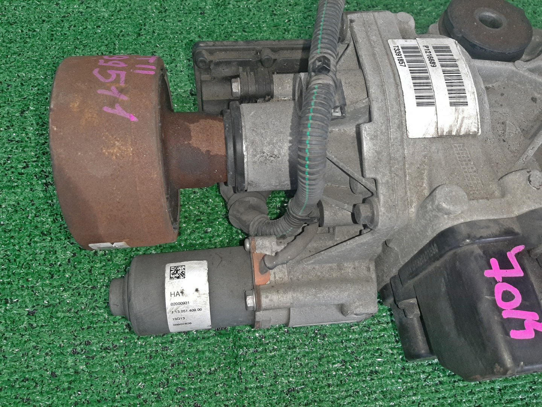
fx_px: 407
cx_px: 271
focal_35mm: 26
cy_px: 204
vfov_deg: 53.1
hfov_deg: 67.3
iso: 141
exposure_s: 1/50
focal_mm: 3.93
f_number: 1.7
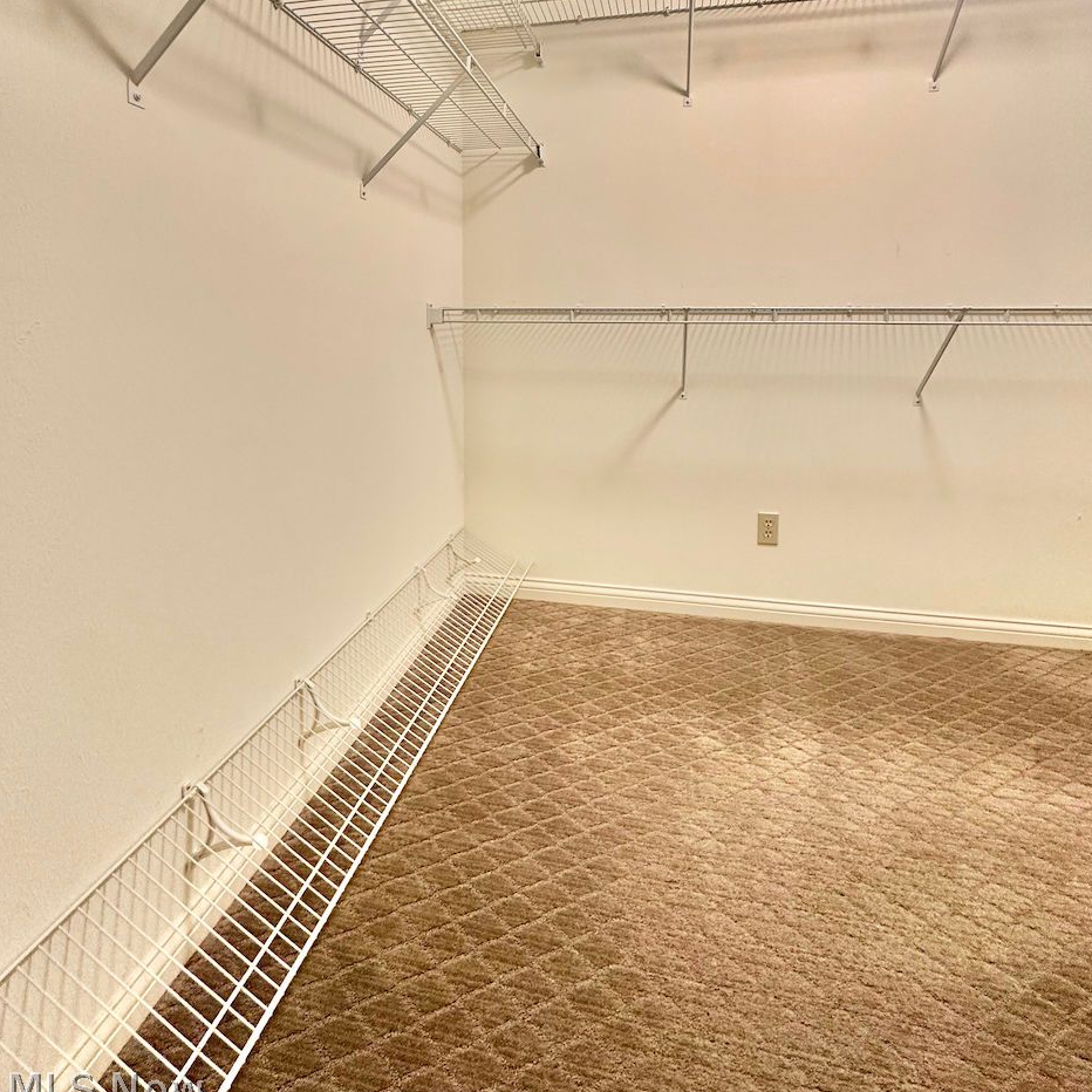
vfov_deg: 81.4
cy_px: 373
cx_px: 558
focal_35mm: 17
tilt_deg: -4.2
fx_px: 607
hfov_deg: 84.0
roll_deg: -0.5
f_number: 2.2
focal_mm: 2.22
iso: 250
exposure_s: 1/60
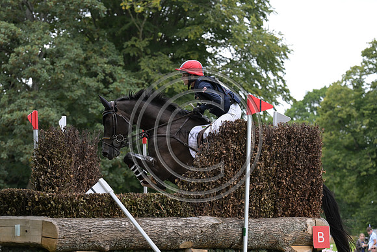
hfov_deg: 15.8
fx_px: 1362
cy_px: 126
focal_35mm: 130
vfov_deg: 10.6
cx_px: 188
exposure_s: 1/1250
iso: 1800
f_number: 5.6
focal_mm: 130
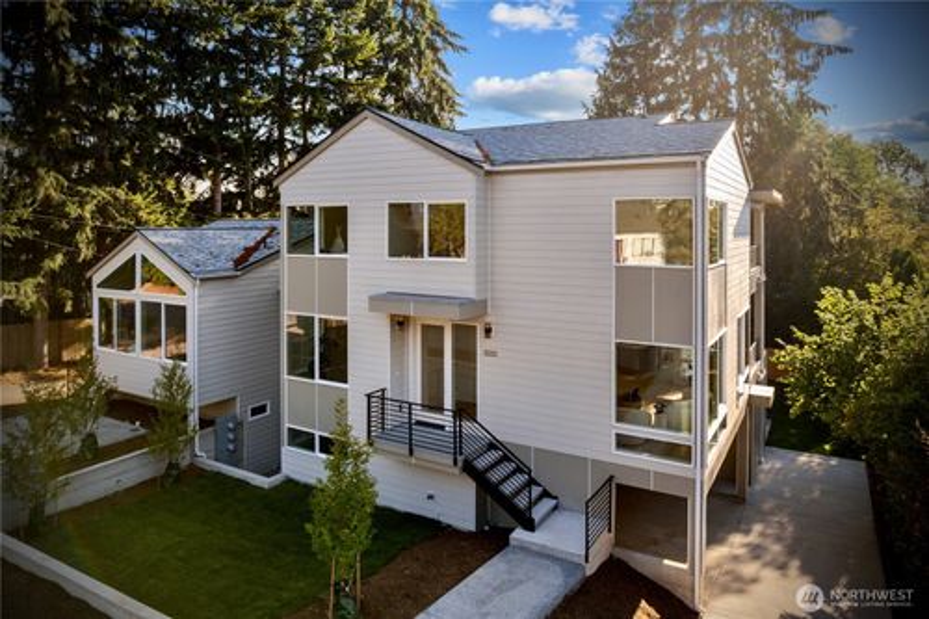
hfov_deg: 78.6
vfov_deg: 57.2
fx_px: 568
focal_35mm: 22
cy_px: 310
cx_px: 464
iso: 100
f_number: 2.8
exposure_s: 1/350
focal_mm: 8.38
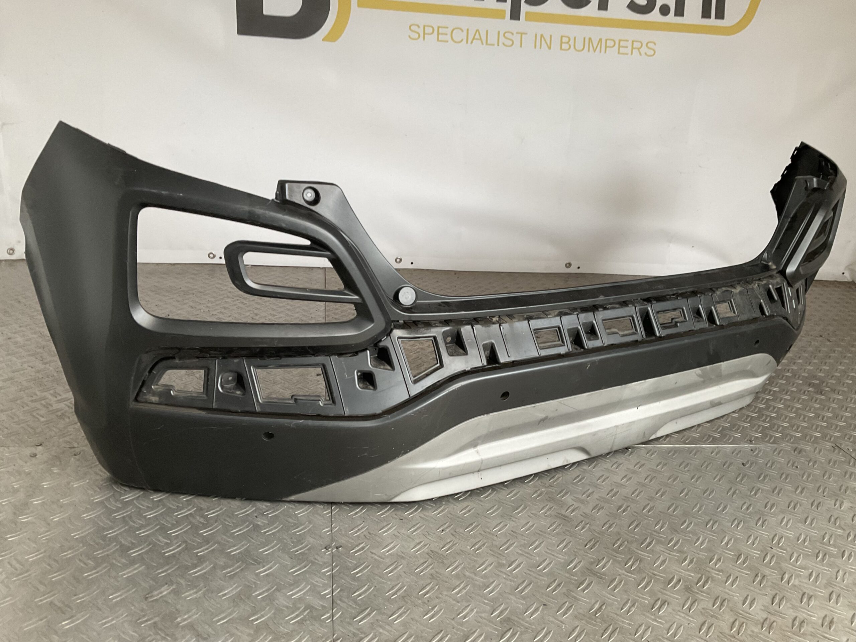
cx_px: 428
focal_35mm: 29
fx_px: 717
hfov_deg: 61.7
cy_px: 321
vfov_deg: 48.2
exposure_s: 1/50
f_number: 1.8
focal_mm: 3
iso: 100
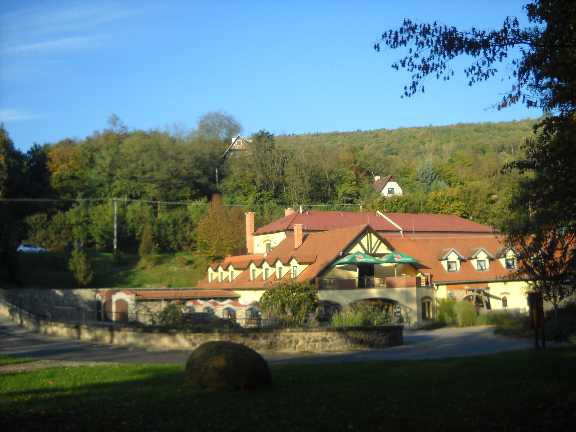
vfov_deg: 35.1
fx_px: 682
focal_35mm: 41
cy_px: 216
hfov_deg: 45.8
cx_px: 288
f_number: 3.1
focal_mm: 6.72
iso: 64
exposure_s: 1/384
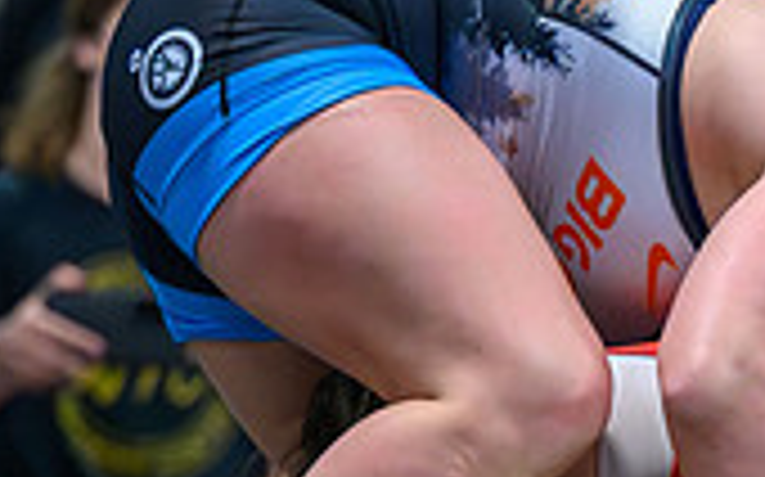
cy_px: 884
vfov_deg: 2.6
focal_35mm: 502
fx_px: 10459
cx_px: 844
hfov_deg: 4.2
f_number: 2.8
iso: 14400
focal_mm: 115
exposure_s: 1/800
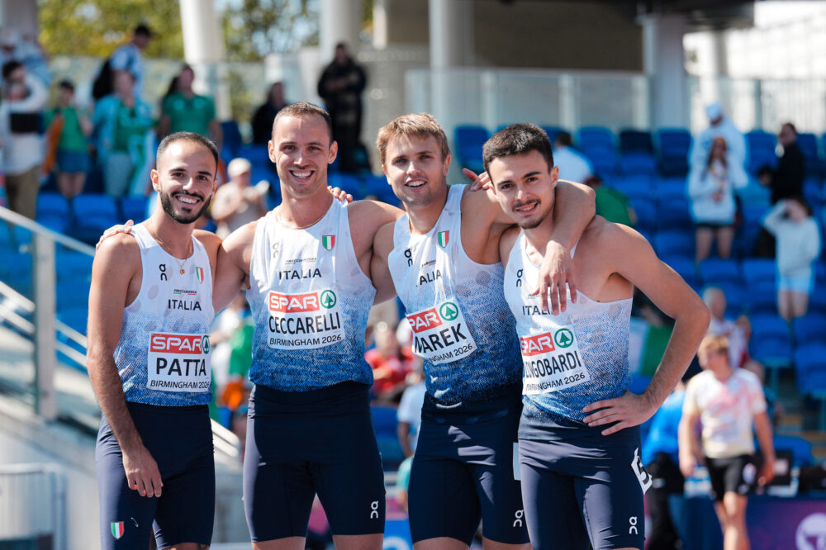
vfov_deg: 7.3
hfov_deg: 11.0
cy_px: 275
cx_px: 413
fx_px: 4289
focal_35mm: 187
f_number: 4.5
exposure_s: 1/1250
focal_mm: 187
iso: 400
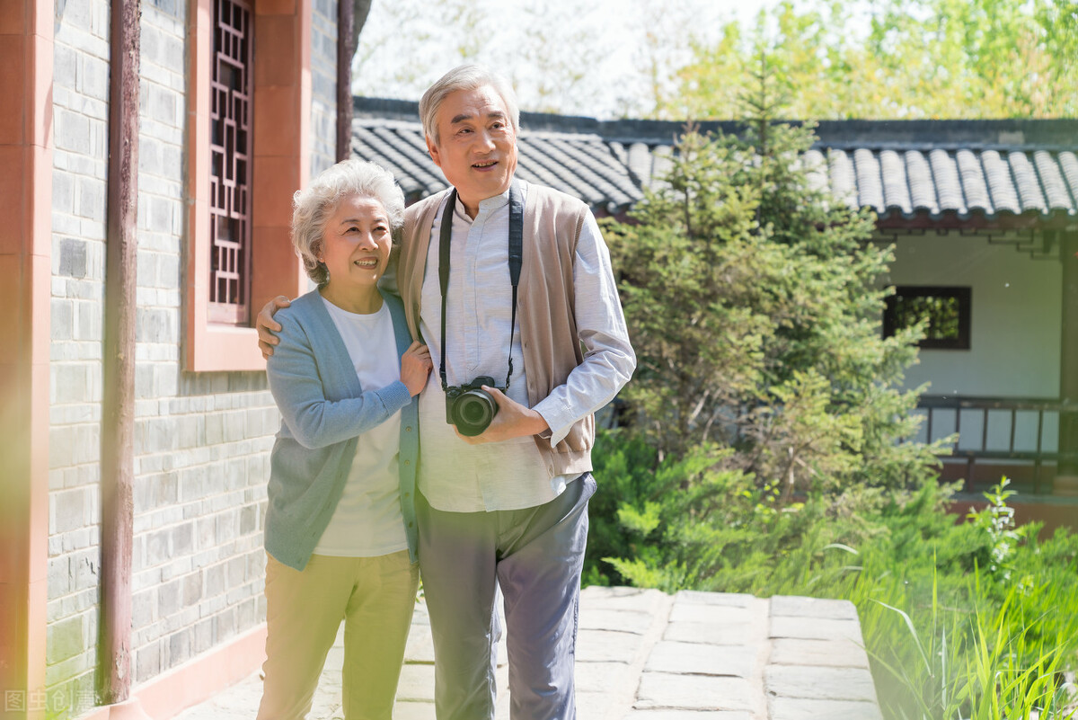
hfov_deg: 28.8
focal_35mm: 70
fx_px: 2097
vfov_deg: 19.5
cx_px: 539
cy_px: 360
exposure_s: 1/250
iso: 100
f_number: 4
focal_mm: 70
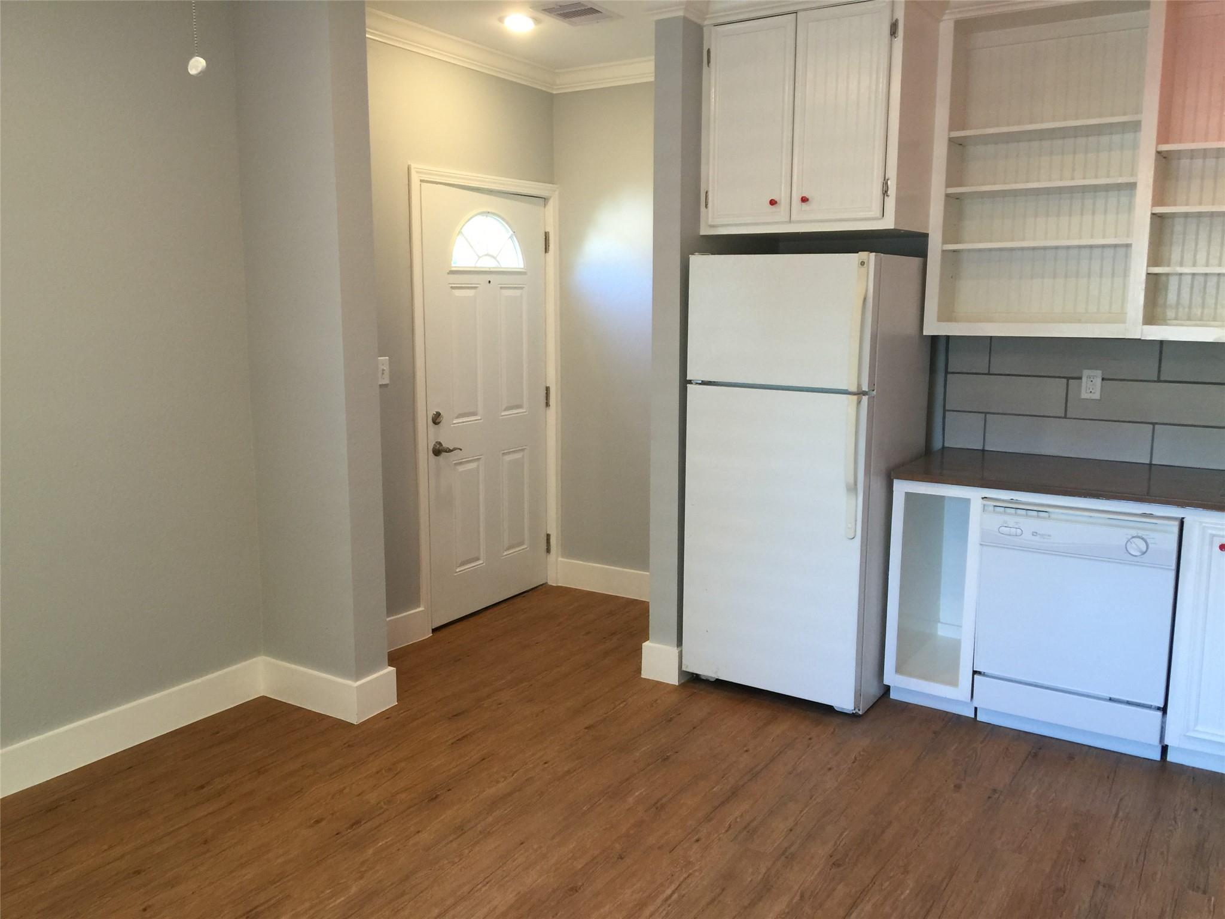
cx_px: 612
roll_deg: -1.1
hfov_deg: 61.7
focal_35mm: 29
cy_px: 460
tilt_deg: -10.8
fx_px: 1026
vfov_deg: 48.2
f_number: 2.2
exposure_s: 1/30
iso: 50
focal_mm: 4.15
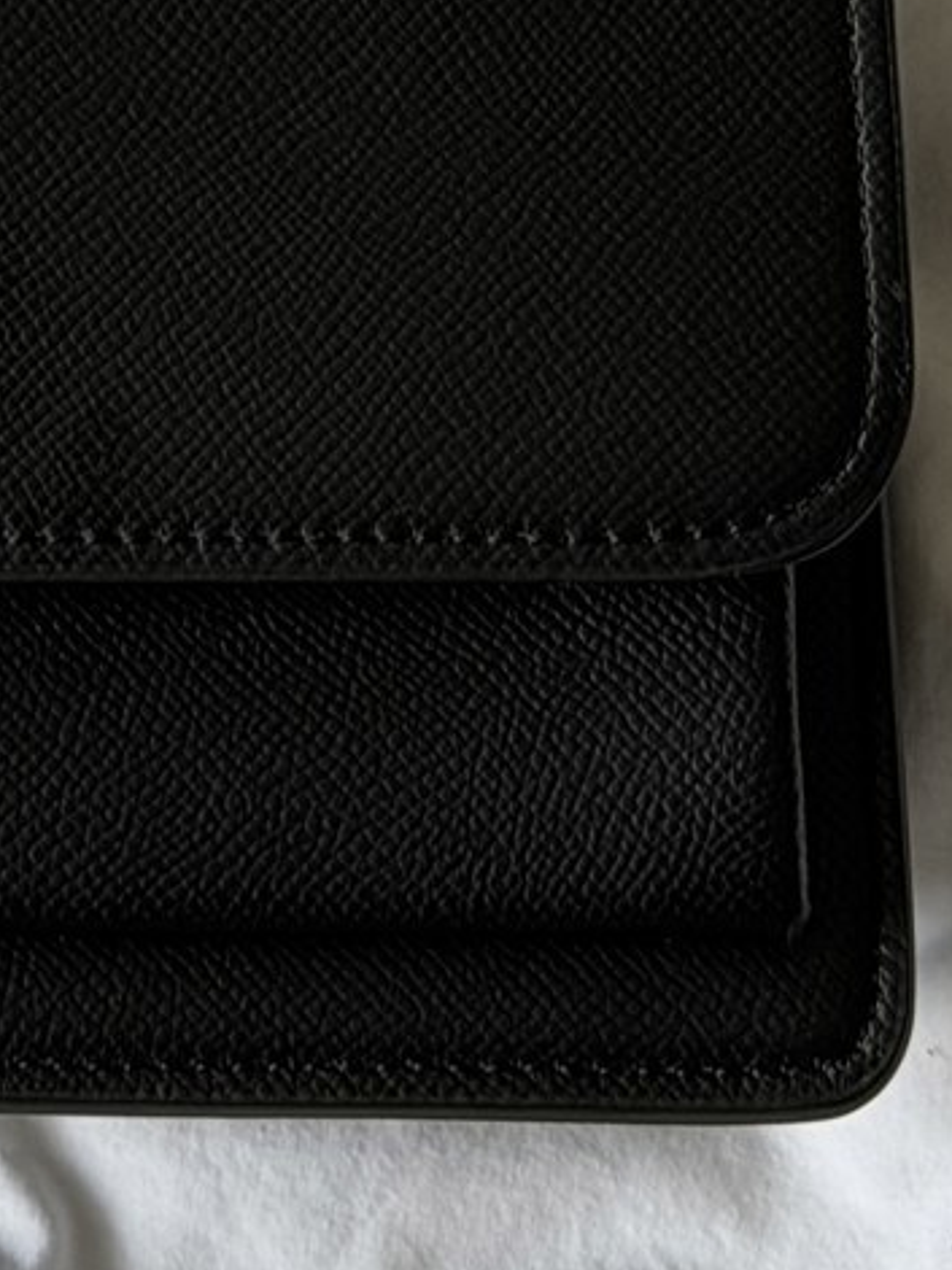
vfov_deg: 9.4
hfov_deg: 7.2
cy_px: -798
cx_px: -380
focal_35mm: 204
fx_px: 7484
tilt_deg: -85.8
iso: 80
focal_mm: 6.76
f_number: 1.78
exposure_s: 1/121
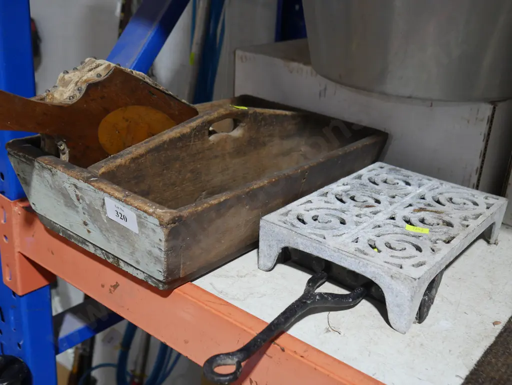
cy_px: 192
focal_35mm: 40
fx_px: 592
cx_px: 256
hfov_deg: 46.8
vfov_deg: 36.0
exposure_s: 1/60
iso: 1000
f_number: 4.5
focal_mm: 20
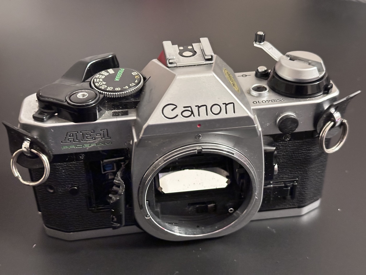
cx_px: 183
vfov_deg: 30.3
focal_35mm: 48
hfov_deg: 39.7
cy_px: 138
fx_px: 508
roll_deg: +0.8
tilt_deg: -34.2
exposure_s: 1/20
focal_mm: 6.86
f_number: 1.78
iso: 800
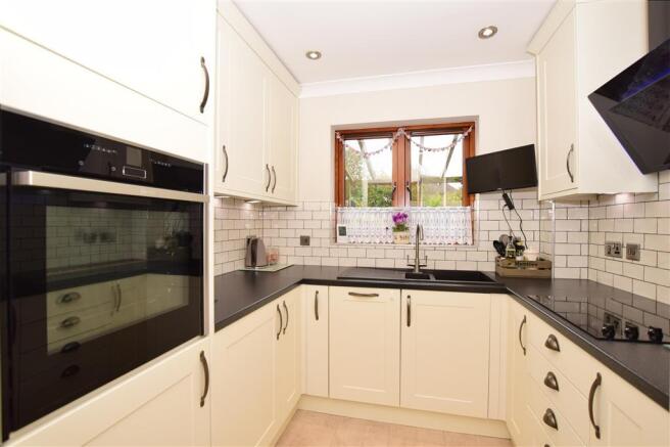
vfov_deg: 77.3
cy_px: 224
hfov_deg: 100.4
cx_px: 335
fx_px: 279
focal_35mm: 15
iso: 400
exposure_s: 1/160
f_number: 6.3
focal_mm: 10
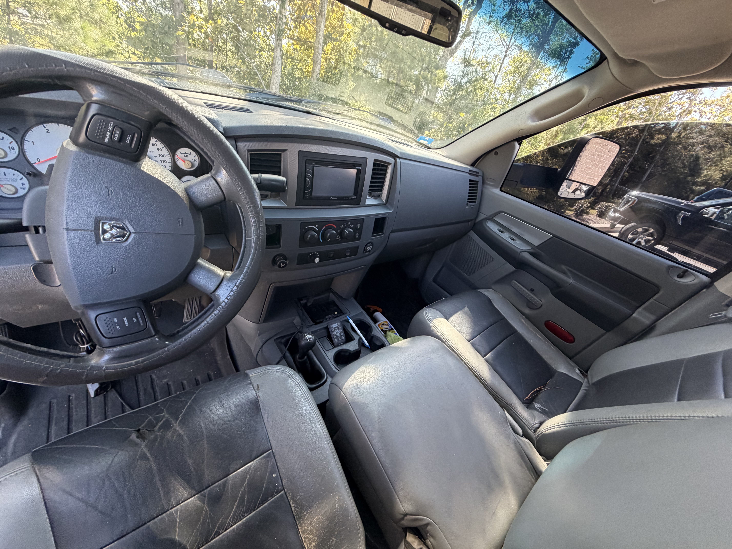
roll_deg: -16.0
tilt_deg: -29.1
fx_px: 296
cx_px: 366
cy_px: 274
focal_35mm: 14
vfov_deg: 85.7
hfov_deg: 102.1
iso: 250
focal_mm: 2.22
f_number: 2.2
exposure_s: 1/121
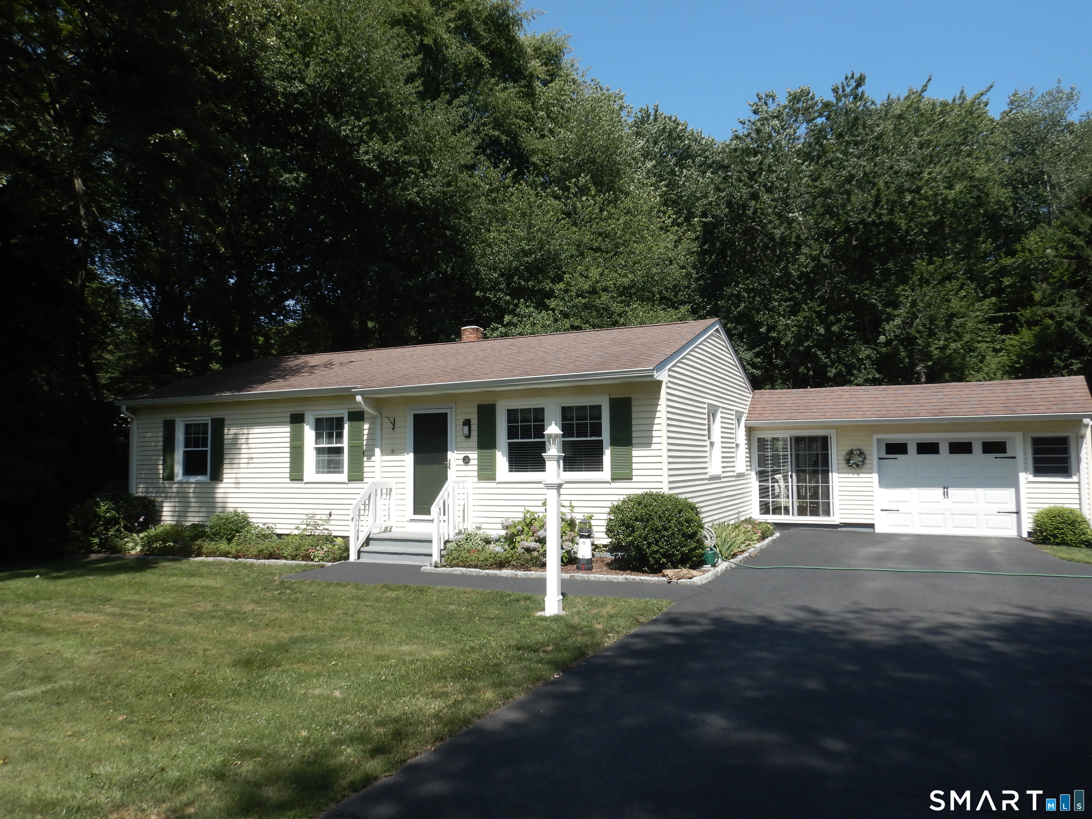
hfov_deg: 71.6
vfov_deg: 56.8
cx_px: 546
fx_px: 757
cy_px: 410
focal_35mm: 24
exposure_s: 1/800
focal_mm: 4.3
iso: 125
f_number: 4.1
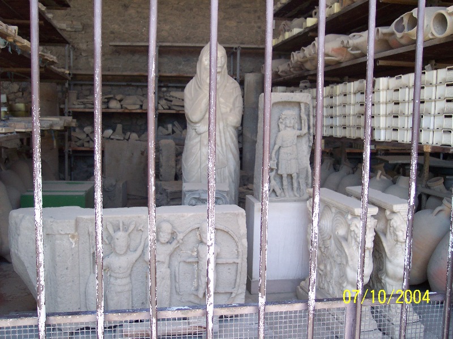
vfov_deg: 37.7
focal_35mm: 38
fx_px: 497
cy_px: 170
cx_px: 226
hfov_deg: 49.0
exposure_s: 1/125
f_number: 2.8
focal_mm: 8
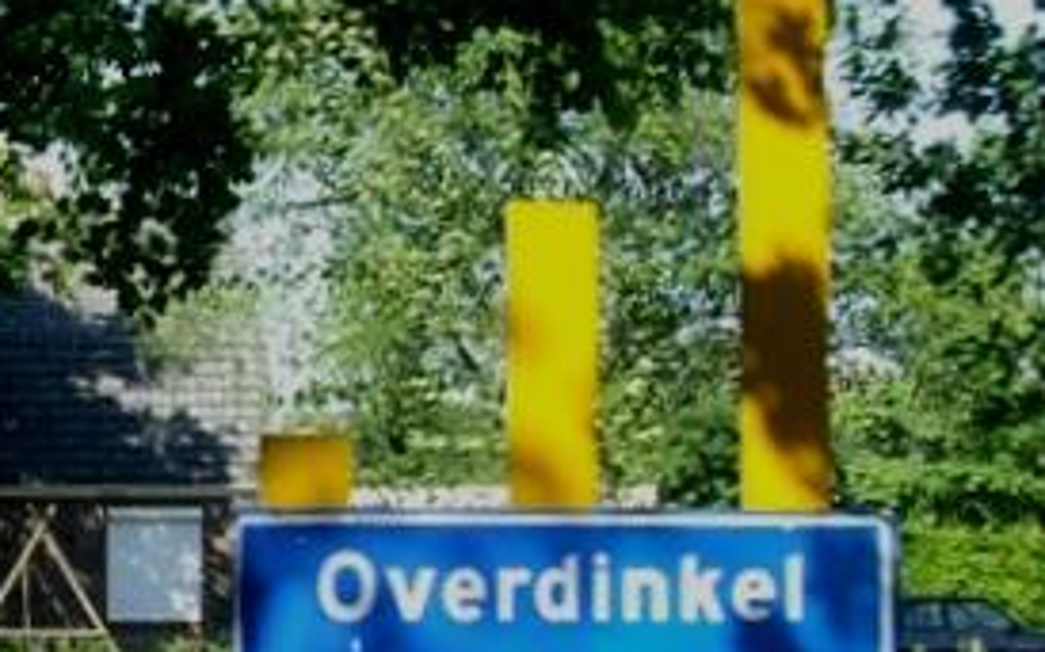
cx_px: -111
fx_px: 2676
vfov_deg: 13.9
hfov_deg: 21.0
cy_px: 442
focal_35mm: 94
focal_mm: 7.9
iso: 64
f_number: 2.8
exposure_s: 1/160
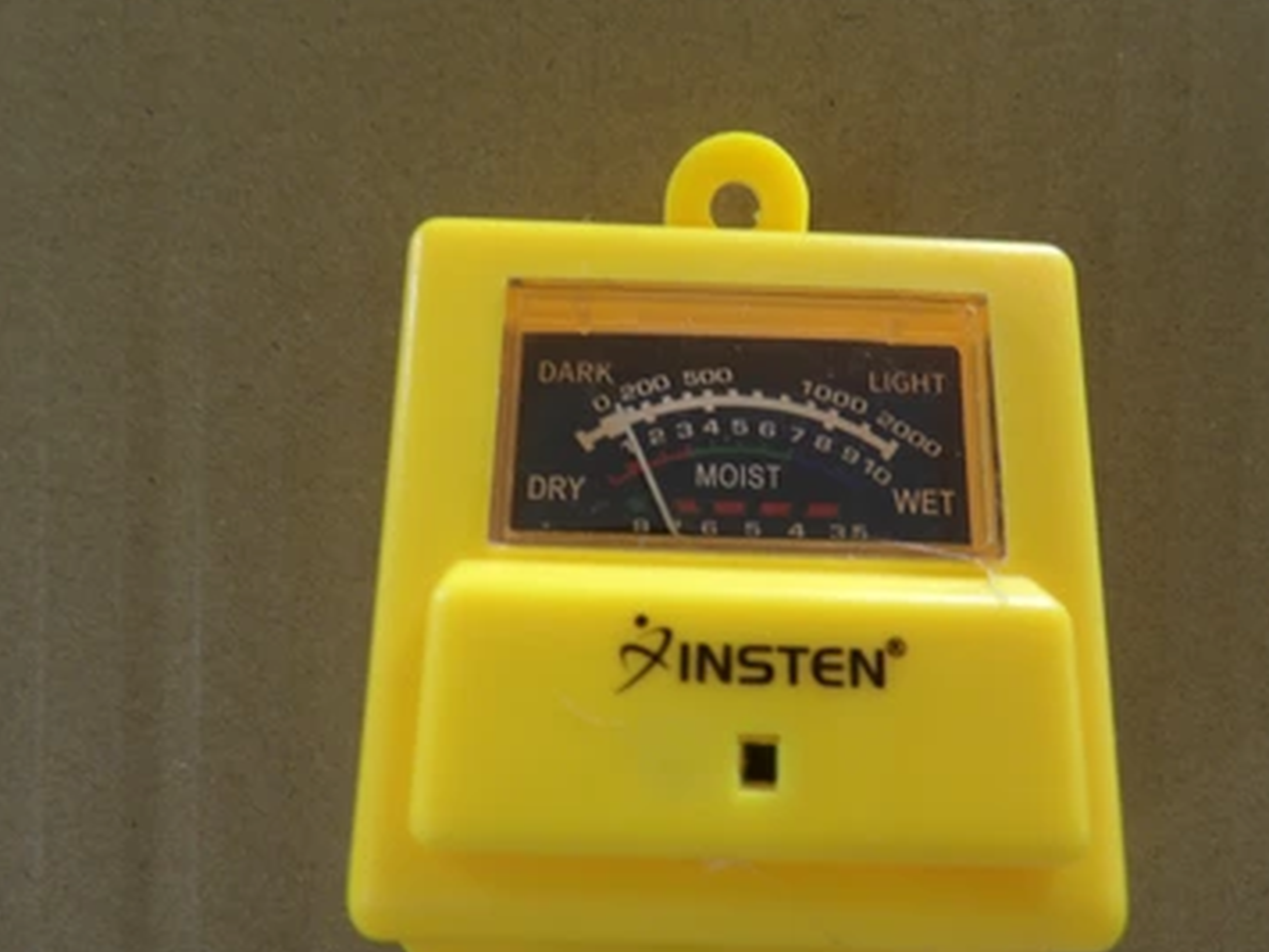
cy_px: 510
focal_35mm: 27
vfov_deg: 51.3
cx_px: 695
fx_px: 990
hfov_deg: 65.2
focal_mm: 4.3
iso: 163
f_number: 3.2
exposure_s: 1/33
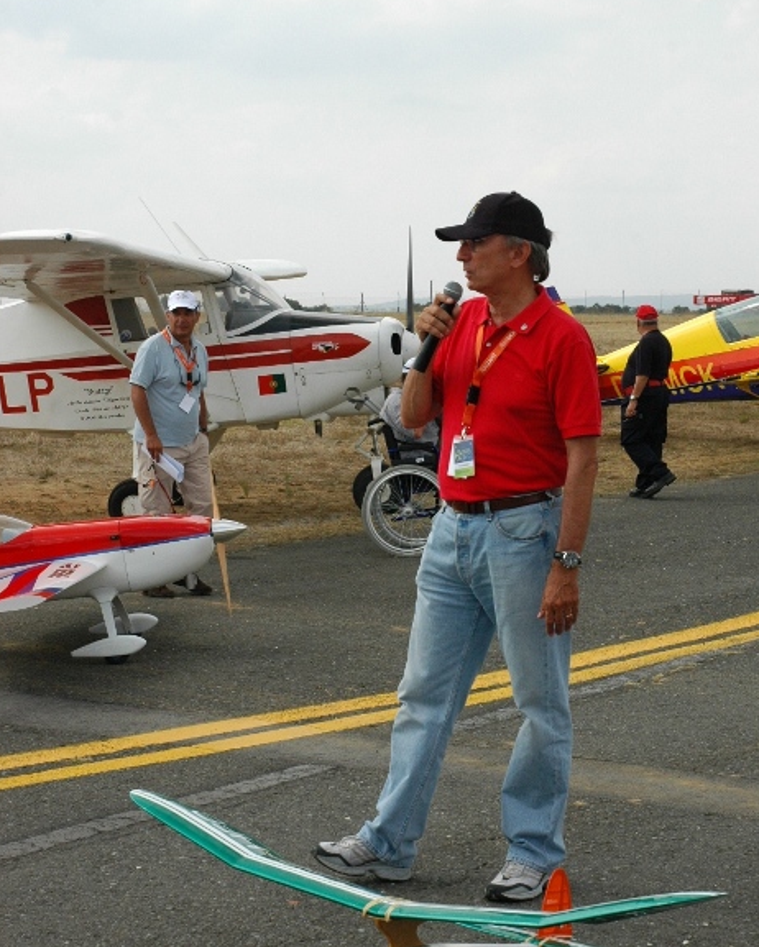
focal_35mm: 78
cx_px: 417
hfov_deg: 19.7
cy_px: 553
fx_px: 2189
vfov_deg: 24.4
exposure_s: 1/400
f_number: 10
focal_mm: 40
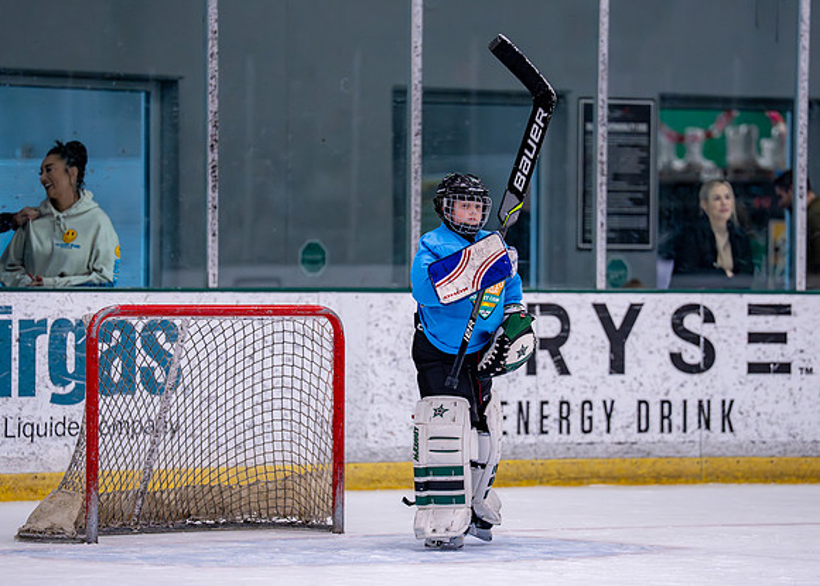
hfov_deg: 8.4
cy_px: 300
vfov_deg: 6.0
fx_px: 5554
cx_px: 460
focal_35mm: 239
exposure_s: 1/1250
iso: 2500
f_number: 2.8
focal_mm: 200
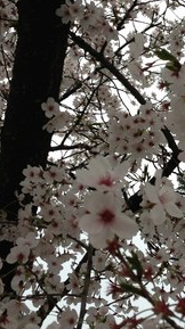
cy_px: 125
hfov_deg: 17.7
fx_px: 577
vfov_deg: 31.8
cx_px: 190
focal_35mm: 66
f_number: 2.4
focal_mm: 4.28
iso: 50
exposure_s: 1/60
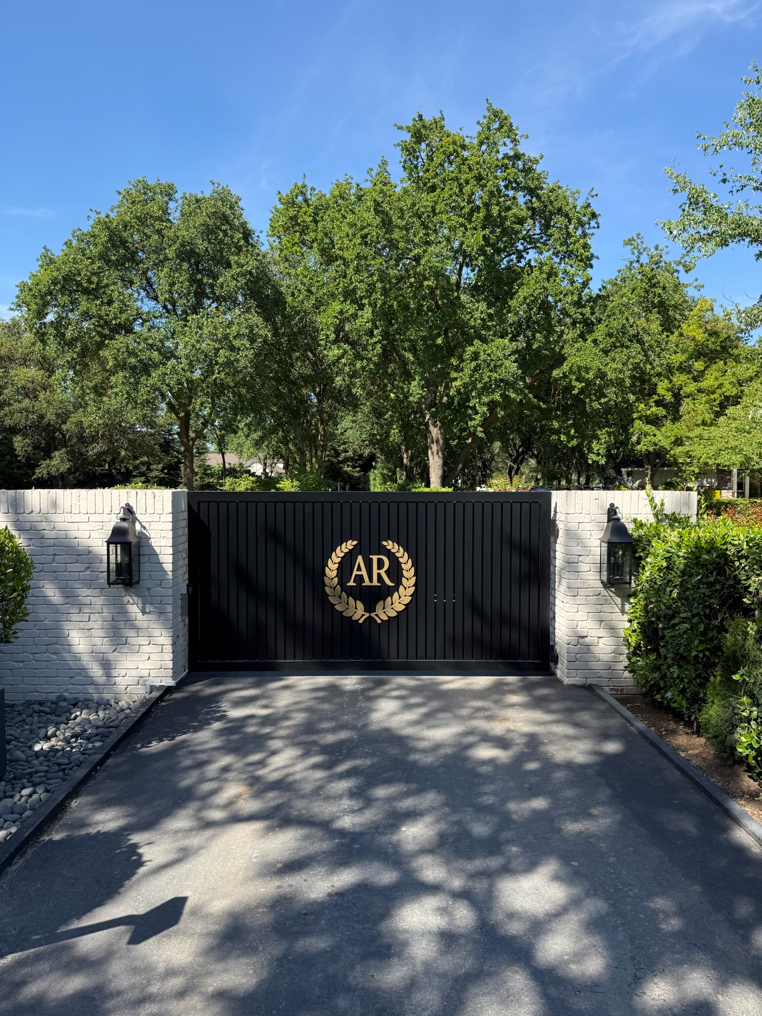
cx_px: 381
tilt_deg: -3.5
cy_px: 508
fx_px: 704
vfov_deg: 71.6
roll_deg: +0.7
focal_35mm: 24
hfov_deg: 56.8
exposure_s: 1/1812
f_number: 1.78
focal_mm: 6.76
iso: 80
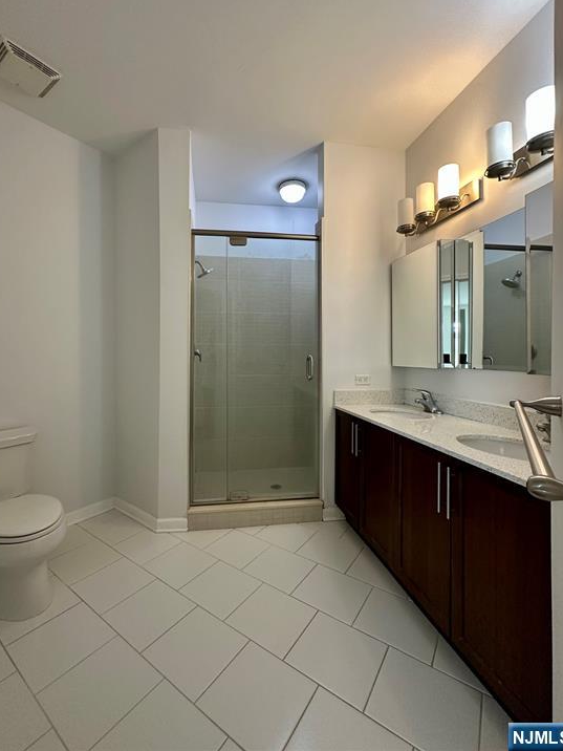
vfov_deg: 98.0
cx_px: 270
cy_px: 349
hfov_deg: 81.7
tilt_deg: +0.5
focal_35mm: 15
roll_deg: -0.4
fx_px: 325
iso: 200
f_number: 2.2
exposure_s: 1/60
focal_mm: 2.22
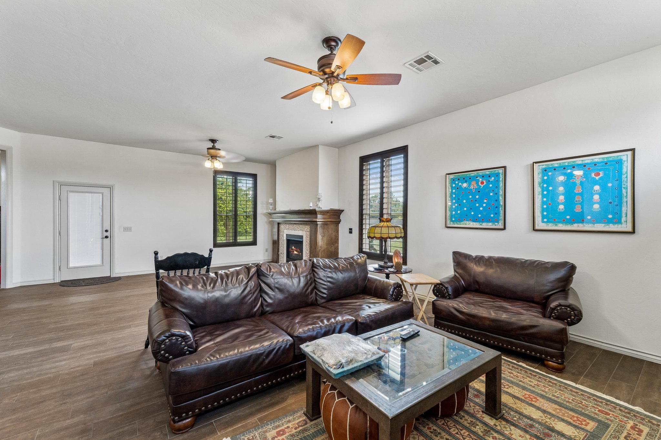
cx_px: 330
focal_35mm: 15
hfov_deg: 100.4
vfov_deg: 77.3
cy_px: 220
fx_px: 275
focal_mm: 10
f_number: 8
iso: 200
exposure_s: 1/30
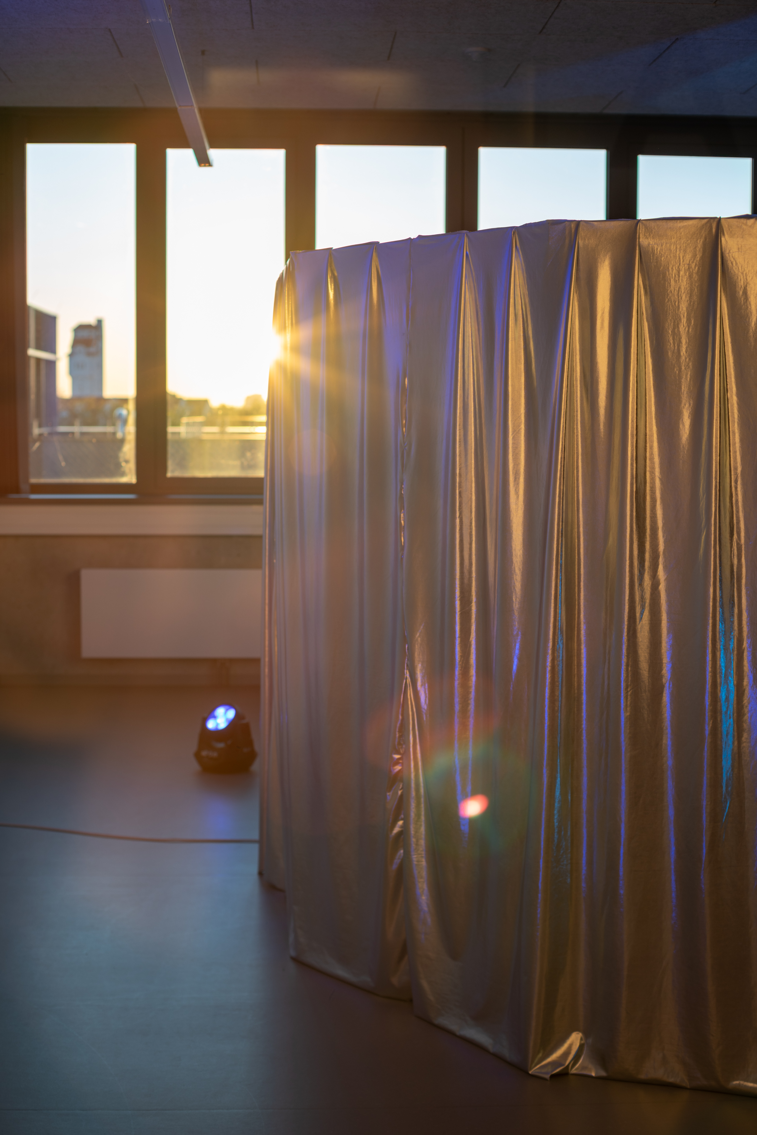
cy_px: 568
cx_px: 378
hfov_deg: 27.0
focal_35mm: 50
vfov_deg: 39.6
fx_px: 1576
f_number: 3.5
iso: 100
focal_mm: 50
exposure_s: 1/100
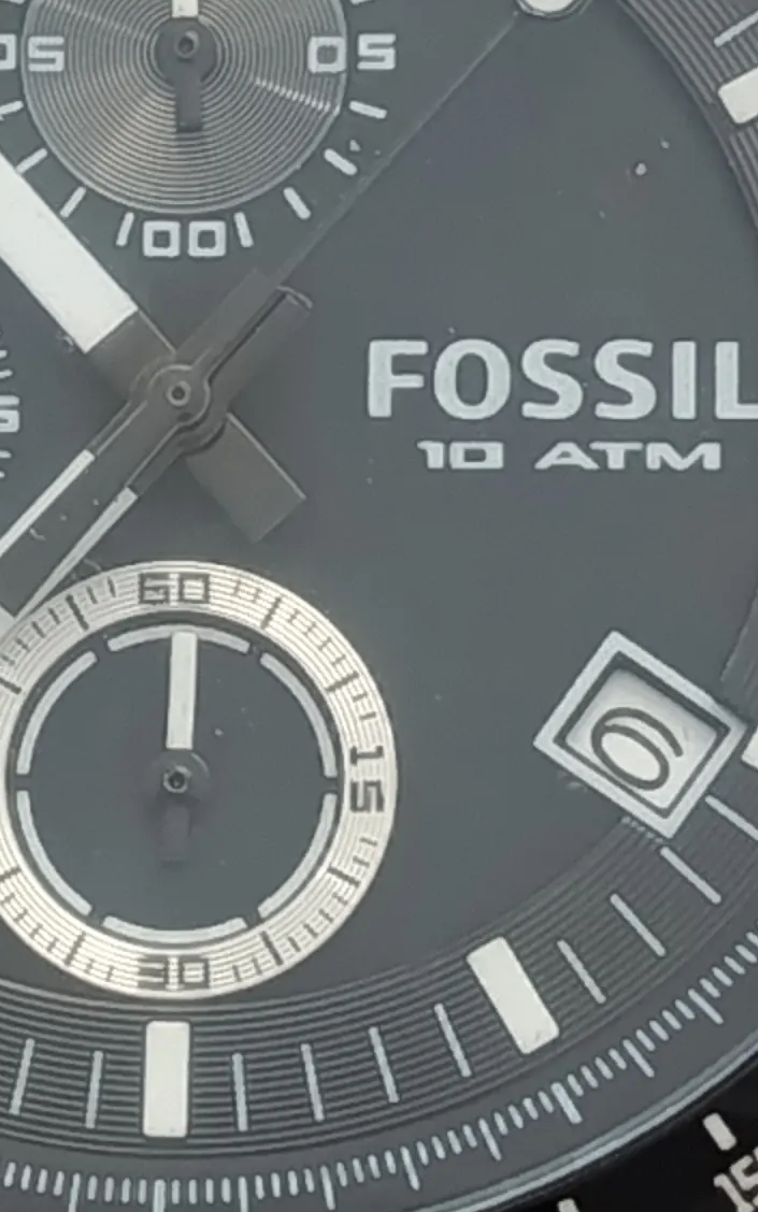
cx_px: 22
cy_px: 608
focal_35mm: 188
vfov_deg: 11.1
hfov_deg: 7.0
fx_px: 6214
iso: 461
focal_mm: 5.24
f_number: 1.7
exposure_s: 1/100
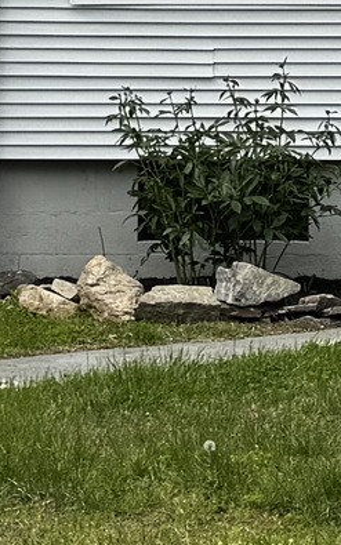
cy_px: -399
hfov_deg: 6.6
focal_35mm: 198
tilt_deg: +8.4
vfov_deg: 10.1
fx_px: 2943
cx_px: 168
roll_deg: -0.7
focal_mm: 6.76
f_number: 1.78
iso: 80
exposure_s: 1/3096
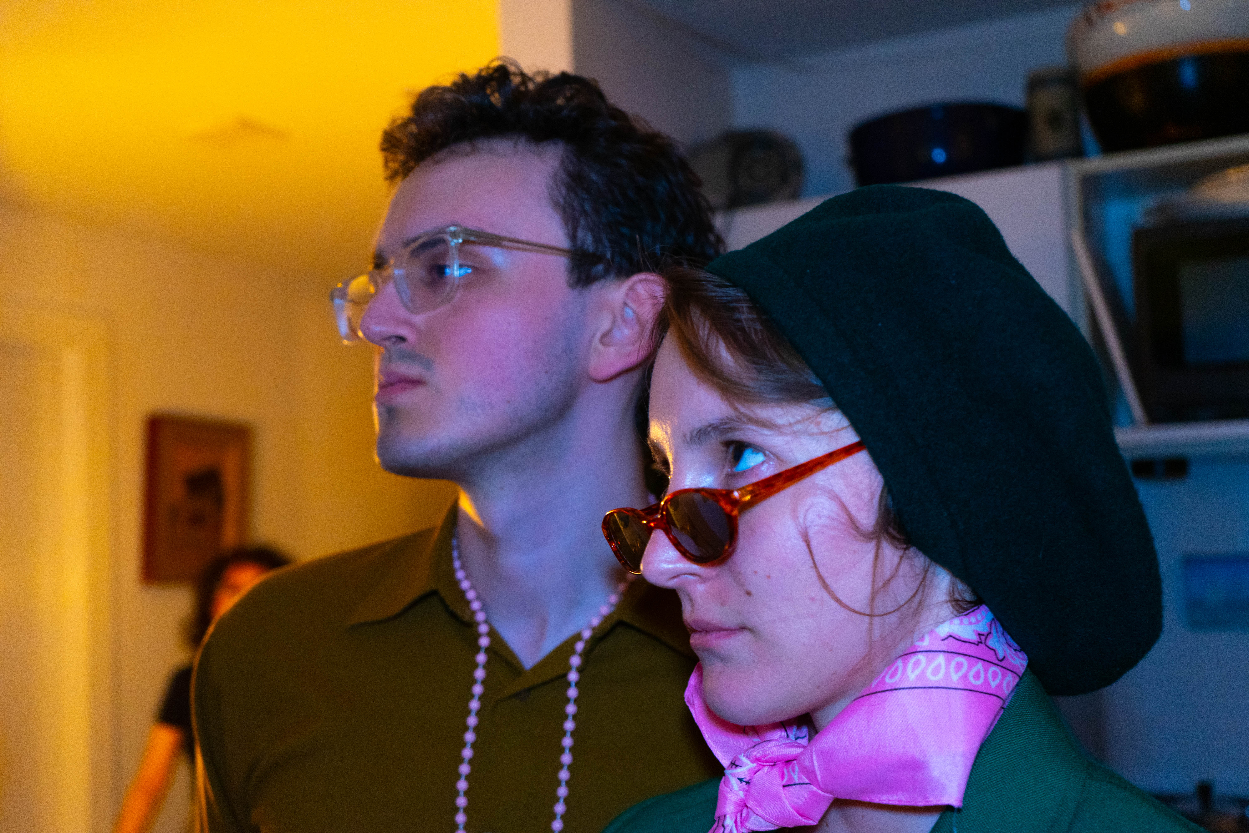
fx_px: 1457
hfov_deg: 46.4
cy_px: 416
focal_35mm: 42
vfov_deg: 31.9
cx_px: 624
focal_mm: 42
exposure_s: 1/25
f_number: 4.5
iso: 1000
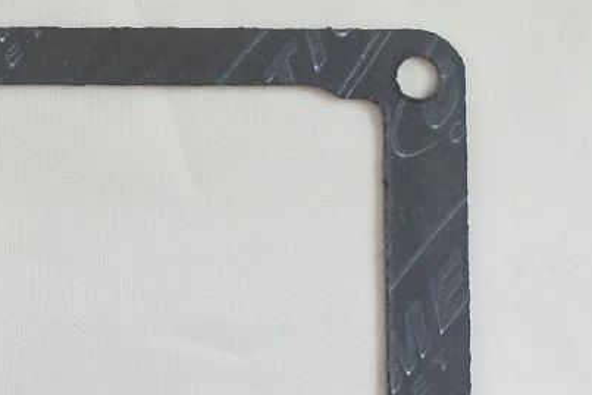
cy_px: -96
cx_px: -264
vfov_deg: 12.8
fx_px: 1711
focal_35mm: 104
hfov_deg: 17.8
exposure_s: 1/250
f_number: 3.8
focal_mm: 11
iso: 400
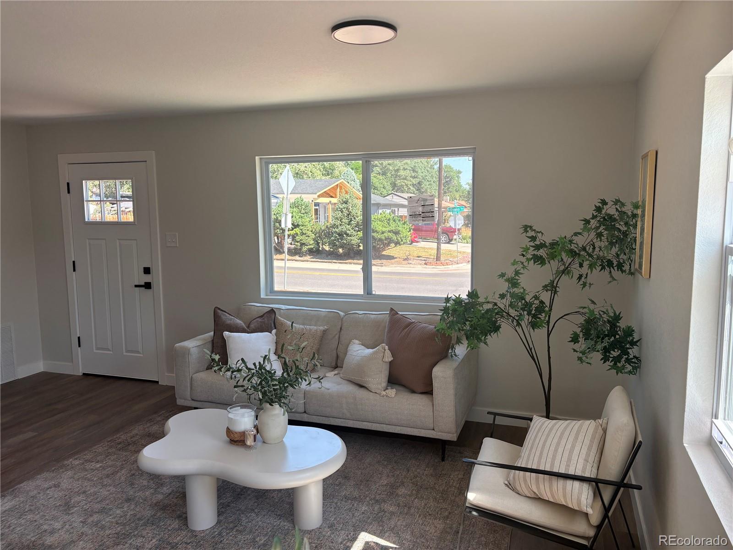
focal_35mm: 26
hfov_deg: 67.3
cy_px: 275
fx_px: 551
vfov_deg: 53.1
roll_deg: +0.0
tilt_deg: -6.2
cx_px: 366
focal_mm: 5.96
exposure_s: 1/317
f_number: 1.6
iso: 64
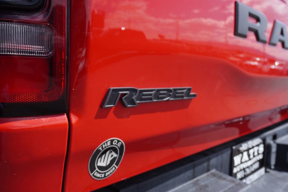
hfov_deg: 53.1
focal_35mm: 36
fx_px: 288
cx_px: 144
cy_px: 96
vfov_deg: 36.9
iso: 100
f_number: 5.6
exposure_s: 1/320
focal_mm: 24
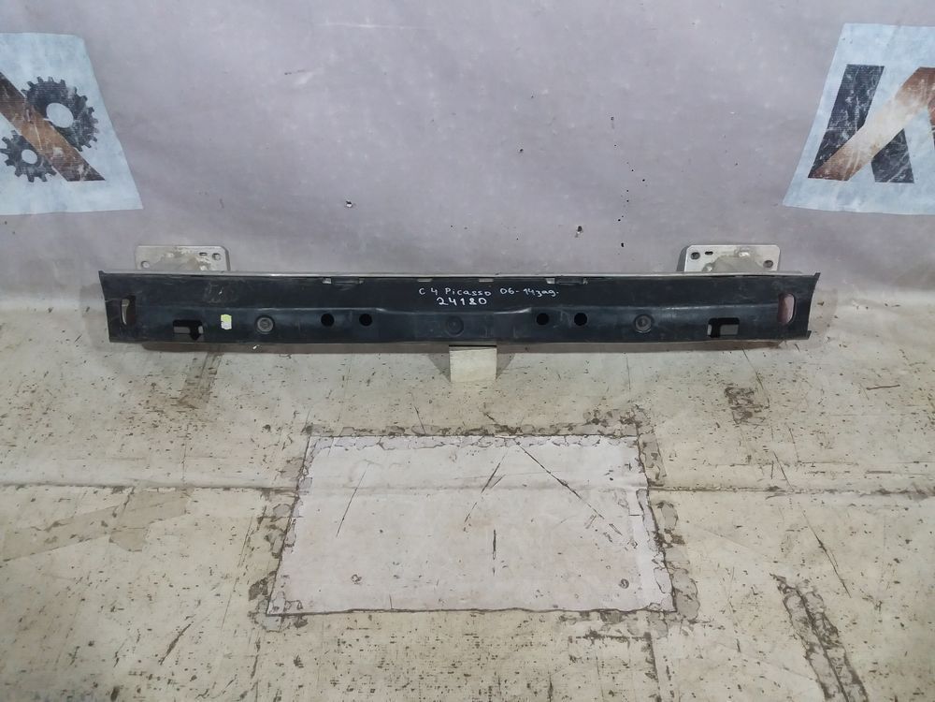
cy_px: 351
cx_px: 468
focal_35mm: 28
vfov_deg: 49.7
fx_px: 756
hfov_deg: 63.4
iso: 160
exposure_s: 1/33
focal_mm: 3.7
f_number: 1.9
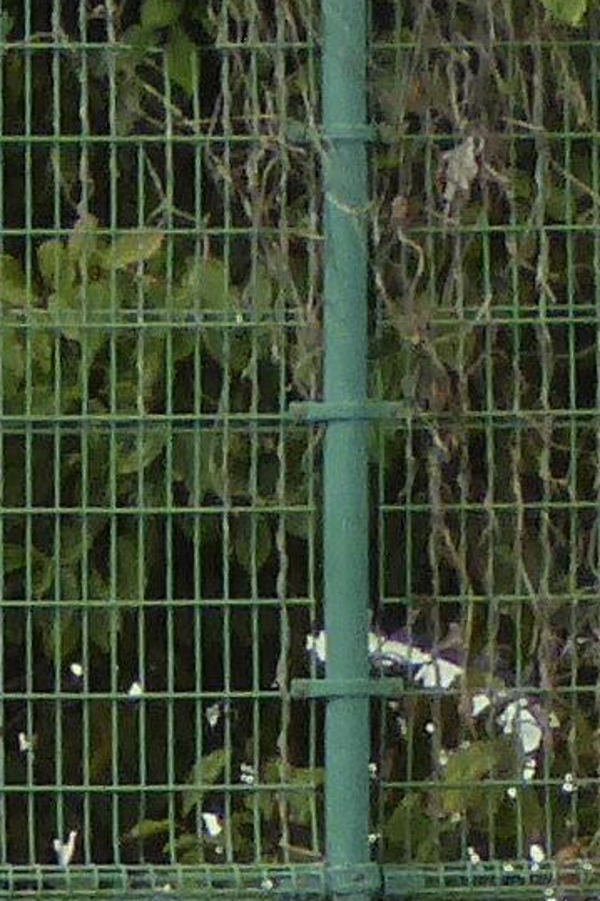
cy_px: 2327
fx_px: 25289
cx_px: -943
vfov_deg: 2.0
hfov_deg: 1.4
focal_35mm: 1011
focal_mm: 17.5
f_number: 5
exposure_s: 1/640
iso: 160
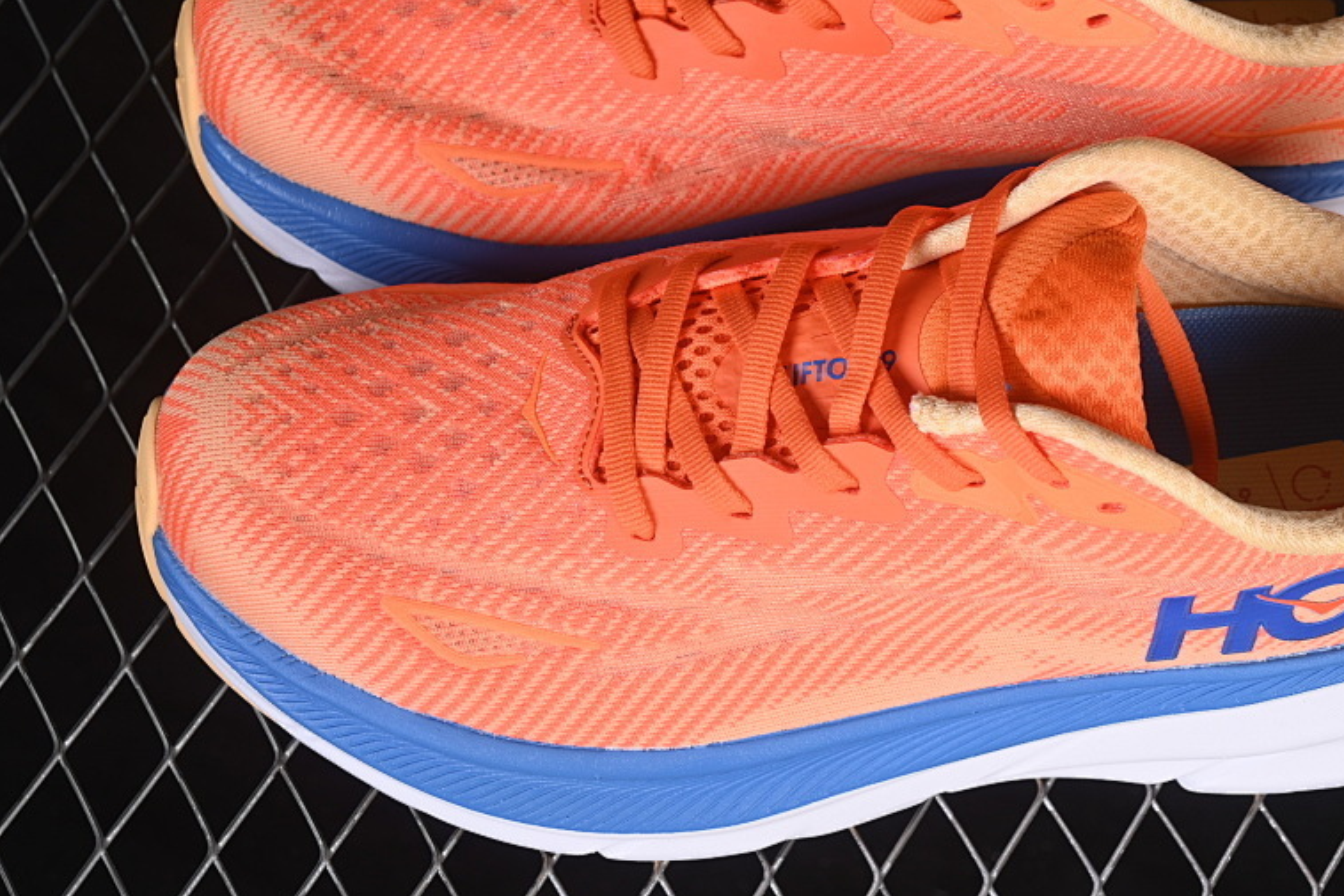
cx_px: 895
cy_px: 335
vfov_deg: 12.8
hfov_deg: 19.0
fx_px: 3995
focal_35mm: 107
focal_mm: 50
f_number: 7.1
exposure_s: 1/80
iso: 160
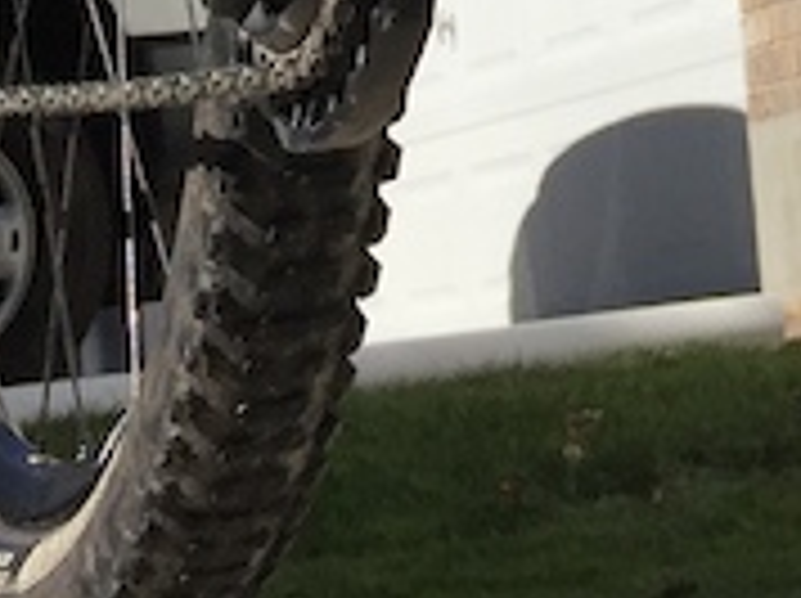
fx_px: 3859
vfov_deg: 7.9
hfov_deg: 11.5
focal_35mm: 167
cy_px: -1048
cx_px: 1071
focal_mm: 4.15
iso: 32
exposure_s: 1/2639
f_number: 2.2
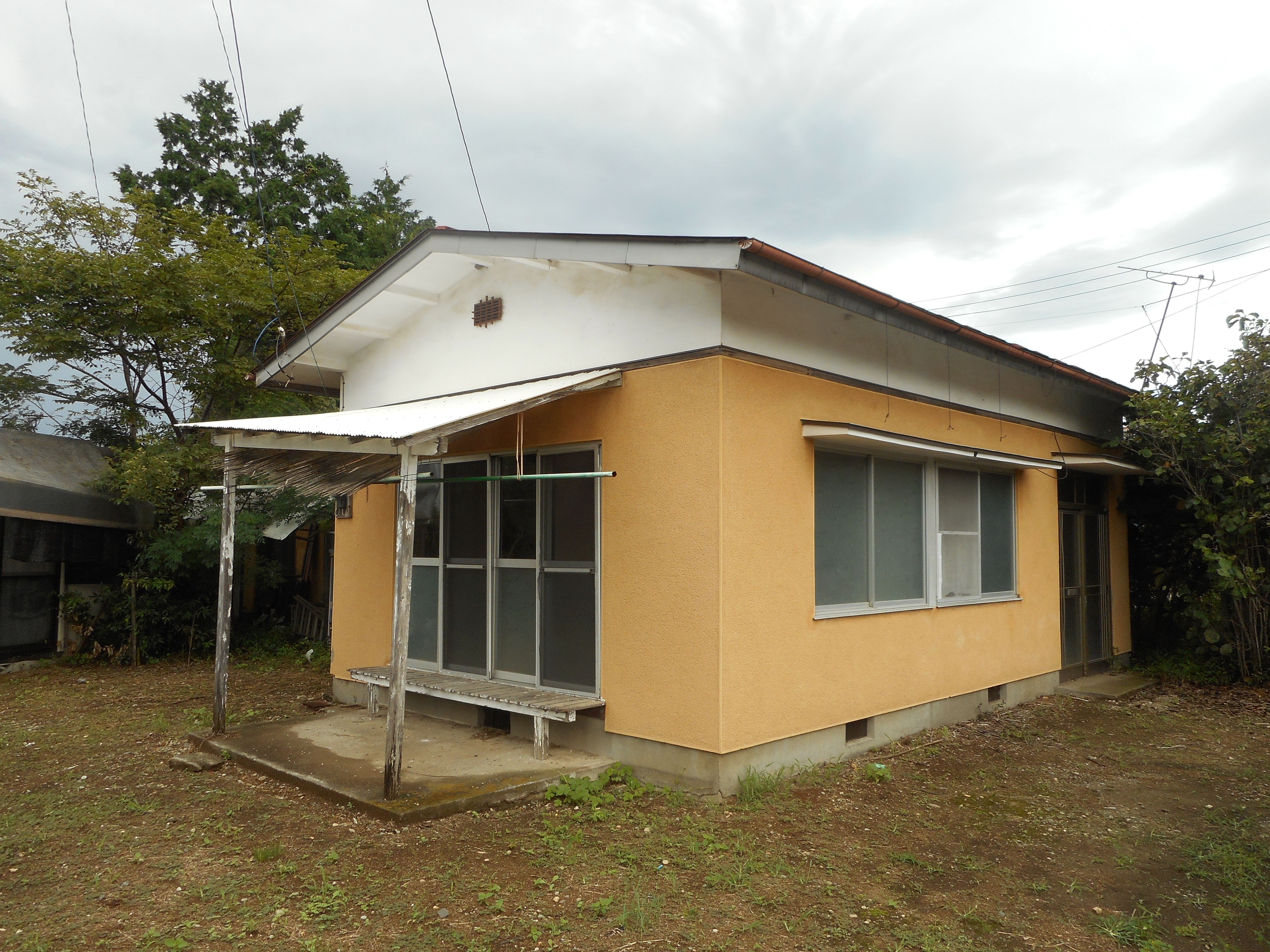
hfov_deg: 69.4
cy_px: 476
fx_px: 917
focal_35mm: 25
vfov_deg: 54.9
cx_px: 635
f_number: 3.7
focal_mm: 4.5
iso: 80
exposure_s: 1/320
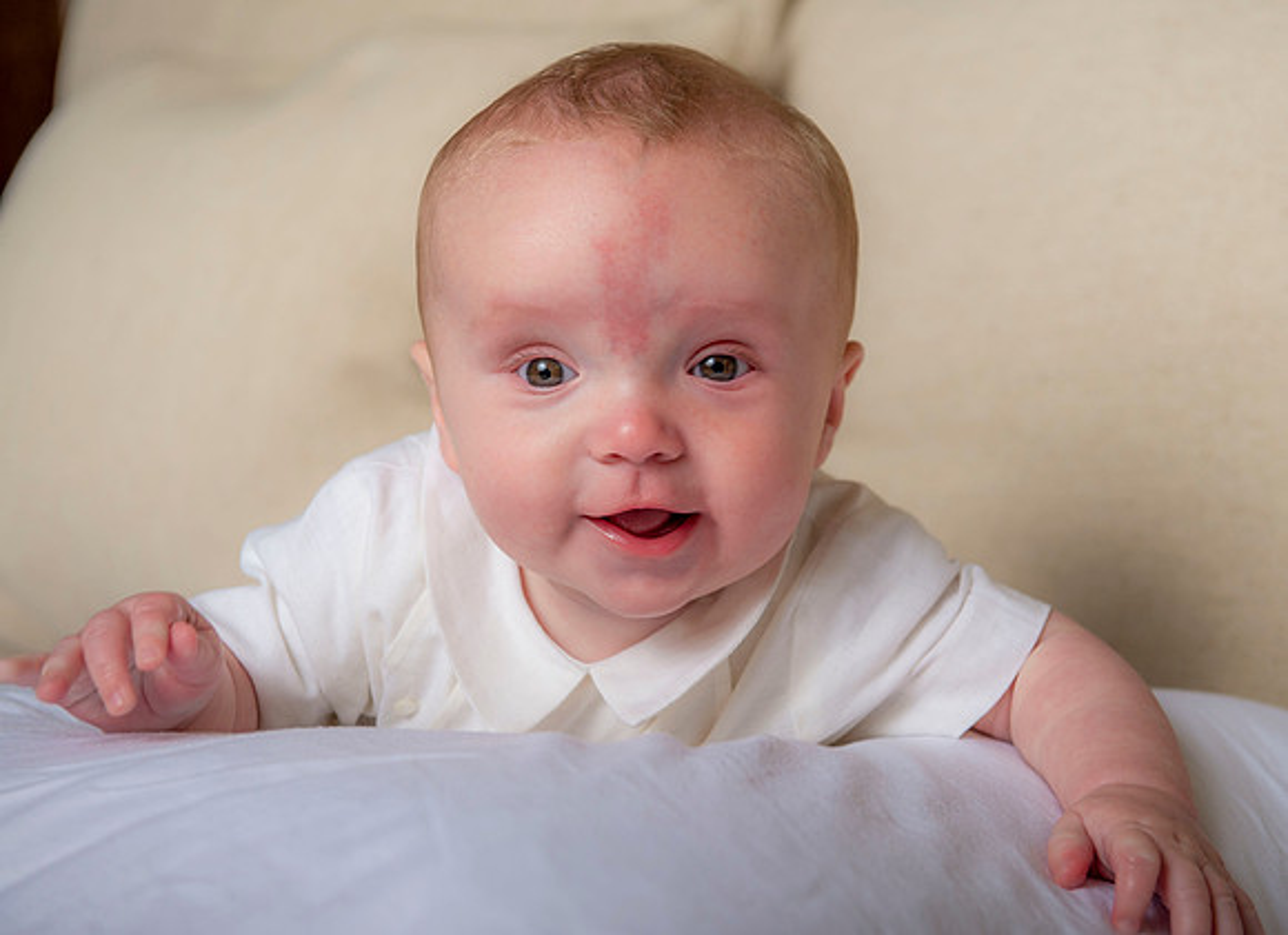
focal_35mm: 69
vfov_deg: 21.0
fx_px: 2527
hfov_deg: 28.6
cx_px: 734
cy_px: 446
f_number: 5
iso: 200
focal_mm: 62
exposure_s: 1/200
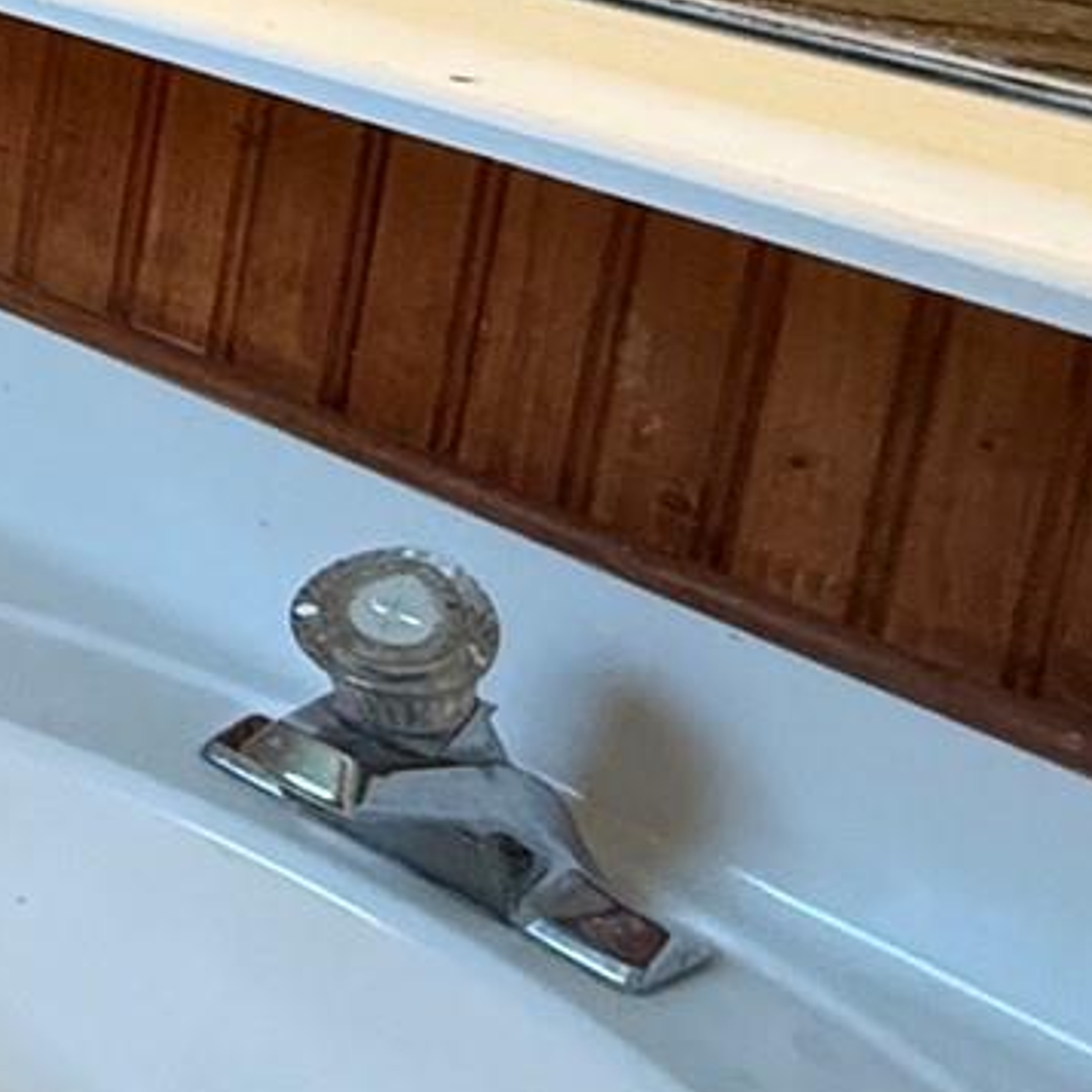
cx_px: -1532
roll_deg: -0.2
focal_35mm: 71
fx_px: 2534
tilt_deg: -12.2
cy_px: -257
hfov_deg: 14.8
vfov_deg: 22.2
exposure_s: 1/120
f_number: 2.2
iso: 320
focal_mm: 2.22
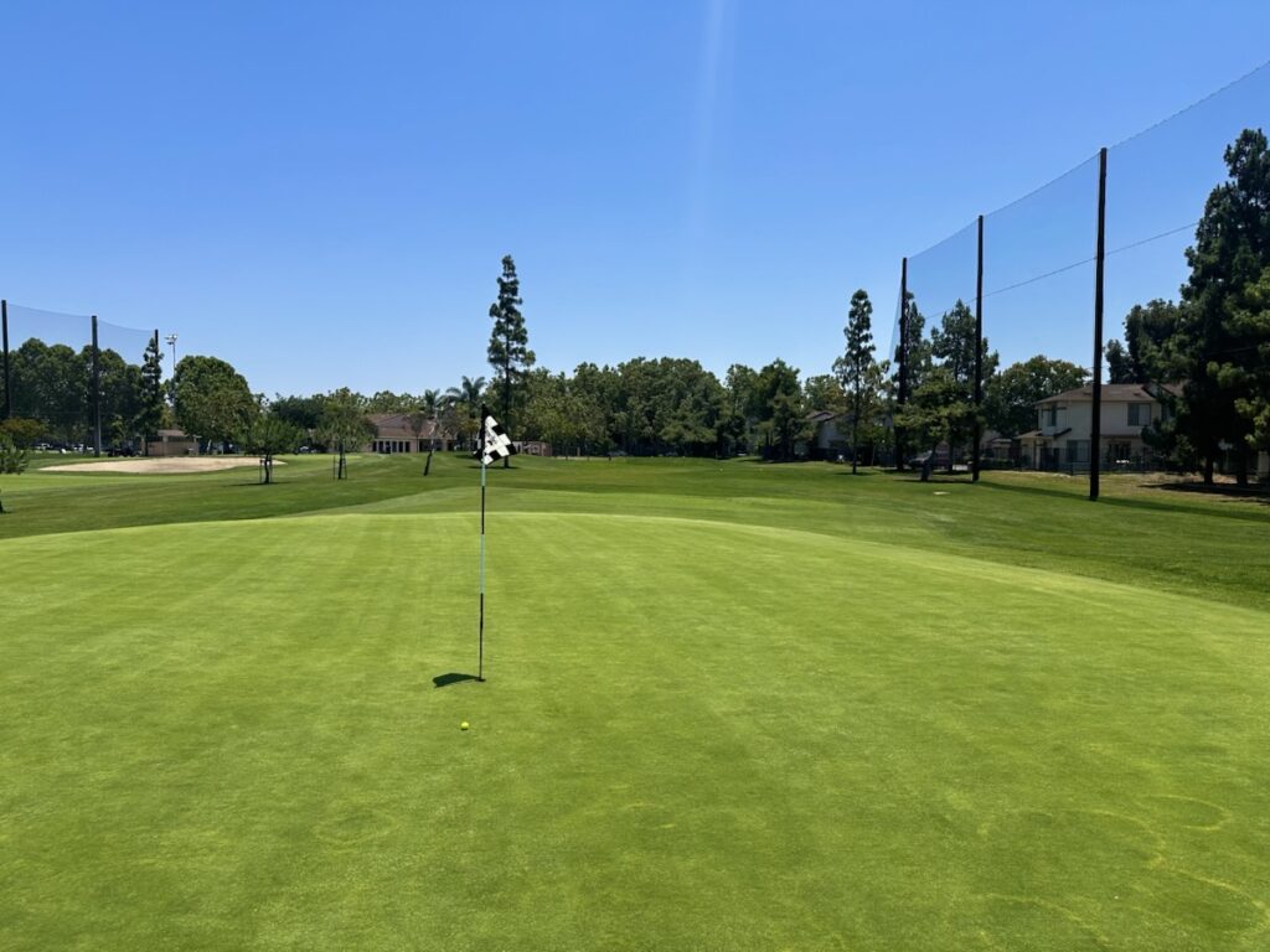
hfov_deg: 71.6
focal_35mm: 24
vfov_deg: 56.8
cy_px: 476
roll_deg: -0.7
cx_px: 635
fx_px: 881
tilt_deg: -0.8
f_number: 1.78
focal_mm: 6.86
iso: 80
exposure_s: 1/5525
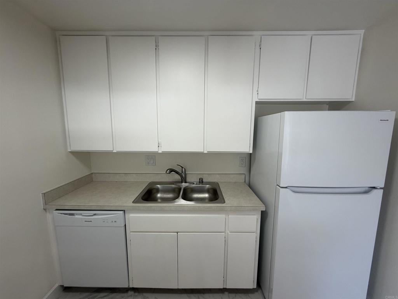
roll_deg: +0.3
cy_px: 150
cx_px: 199
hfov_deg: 102.1
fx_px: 161
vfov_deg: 85.7
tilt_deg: -8.3
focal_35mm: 14
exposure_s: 1/120
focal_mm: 2.22
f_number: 2.2
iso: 125
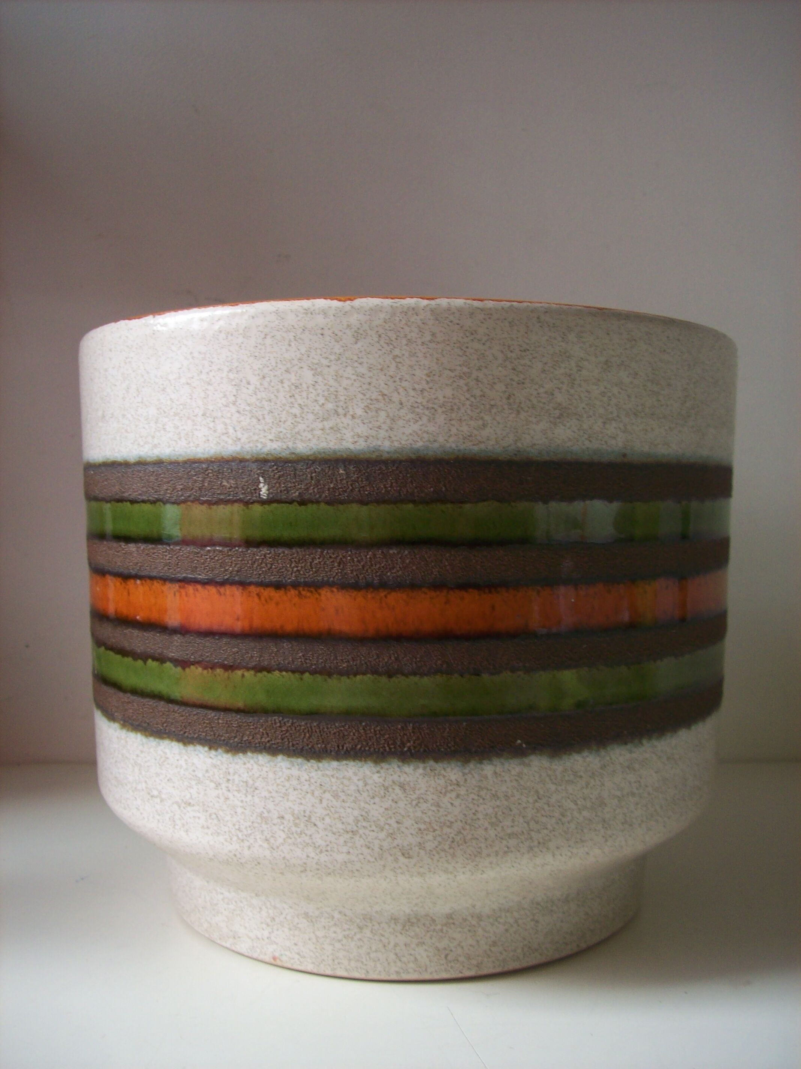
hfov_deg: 39.6
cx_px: 400
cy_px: 534
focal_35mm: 36
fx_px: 1111
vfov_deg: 51.4
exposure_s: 1/77.4
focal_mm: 6
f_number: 2.7
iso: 80
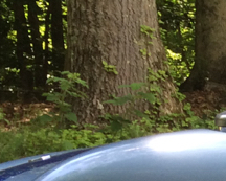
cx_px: 646
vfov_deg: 8.9
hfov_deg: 9.4
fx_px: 1124
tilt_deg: -3.7
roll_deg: +1.2
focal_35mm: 168
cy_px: 310
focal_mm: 4.15
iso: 32
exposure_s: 1/155
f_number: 2.2
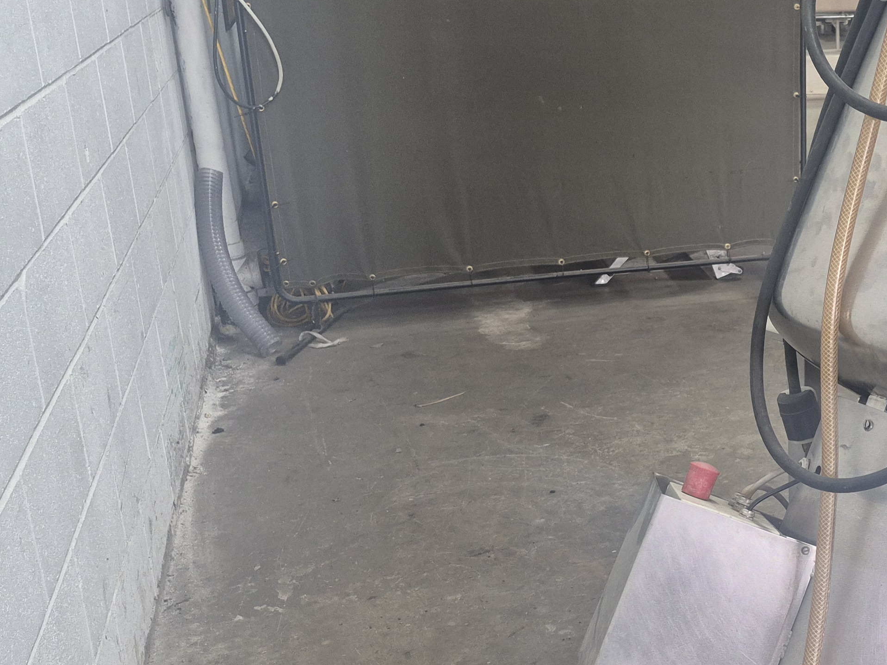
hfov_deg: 36.0
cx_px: 874
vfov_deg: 30.3
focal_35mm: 48
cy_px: 347
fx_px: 1230
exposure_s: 1/120
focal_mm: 5.4
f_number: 1.8
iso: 400
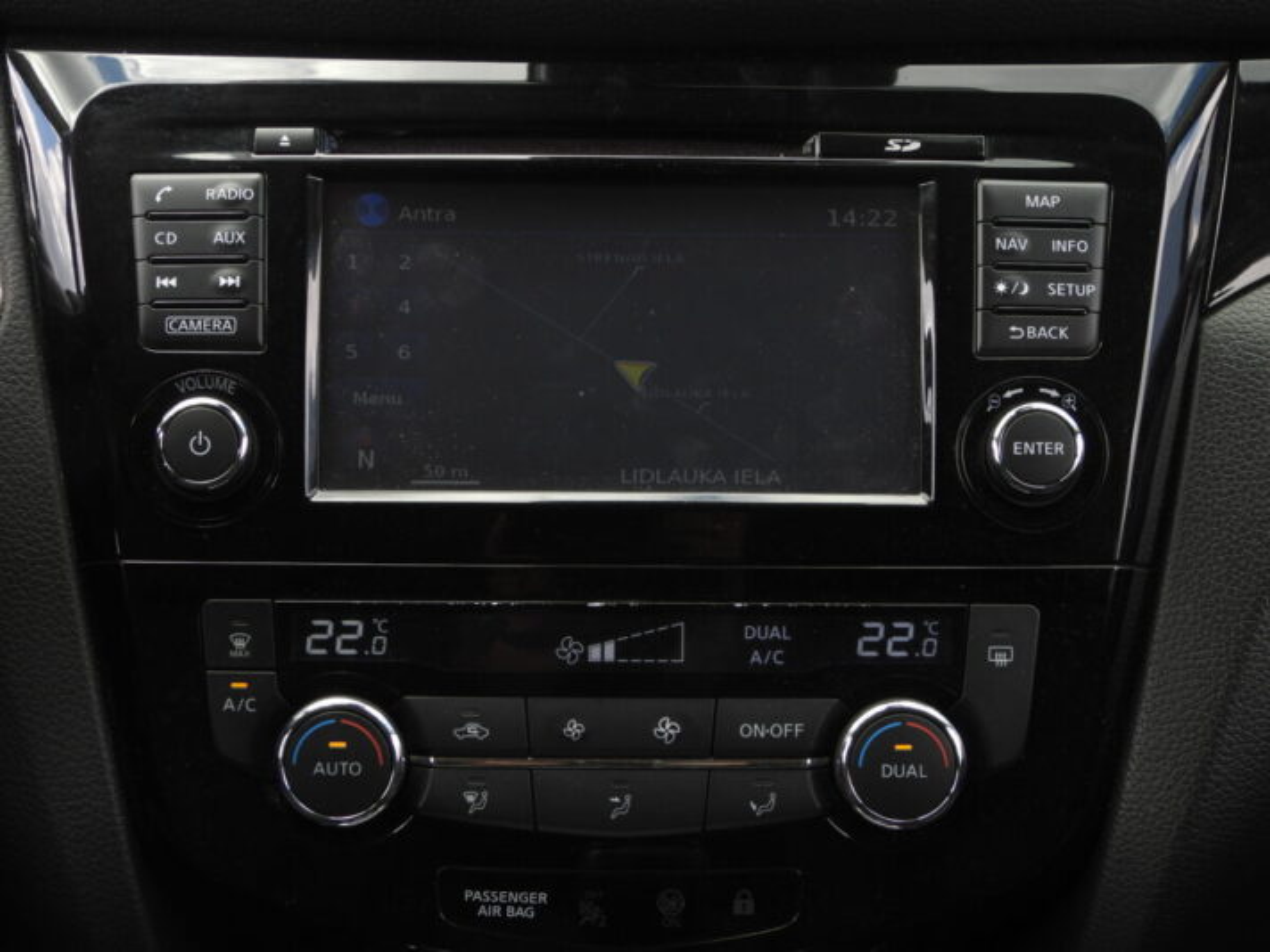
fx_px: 2752
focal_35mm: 75
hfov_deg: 26.0
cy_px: 476
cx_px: 635
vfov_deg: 19.6
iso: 100
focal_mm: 13.5
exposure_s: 1/125
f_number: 3.5
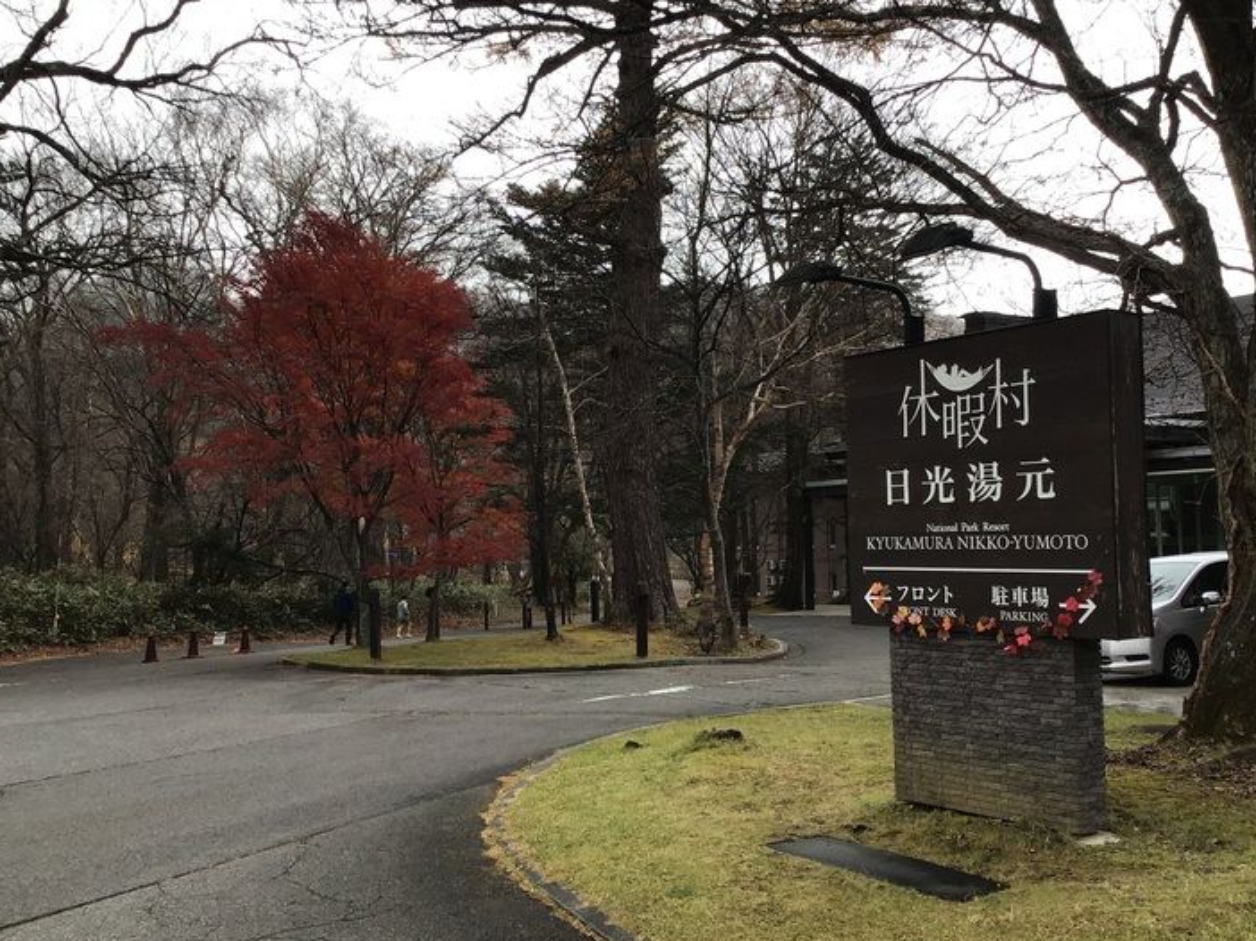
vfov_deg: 39.6
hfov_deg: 51.4
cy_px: 475
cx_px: 622
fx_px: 1306
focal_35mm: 36
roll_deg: +2.0
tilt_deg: +2.5
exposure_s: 1/283
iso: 25
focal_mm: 3.3
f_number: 2.4
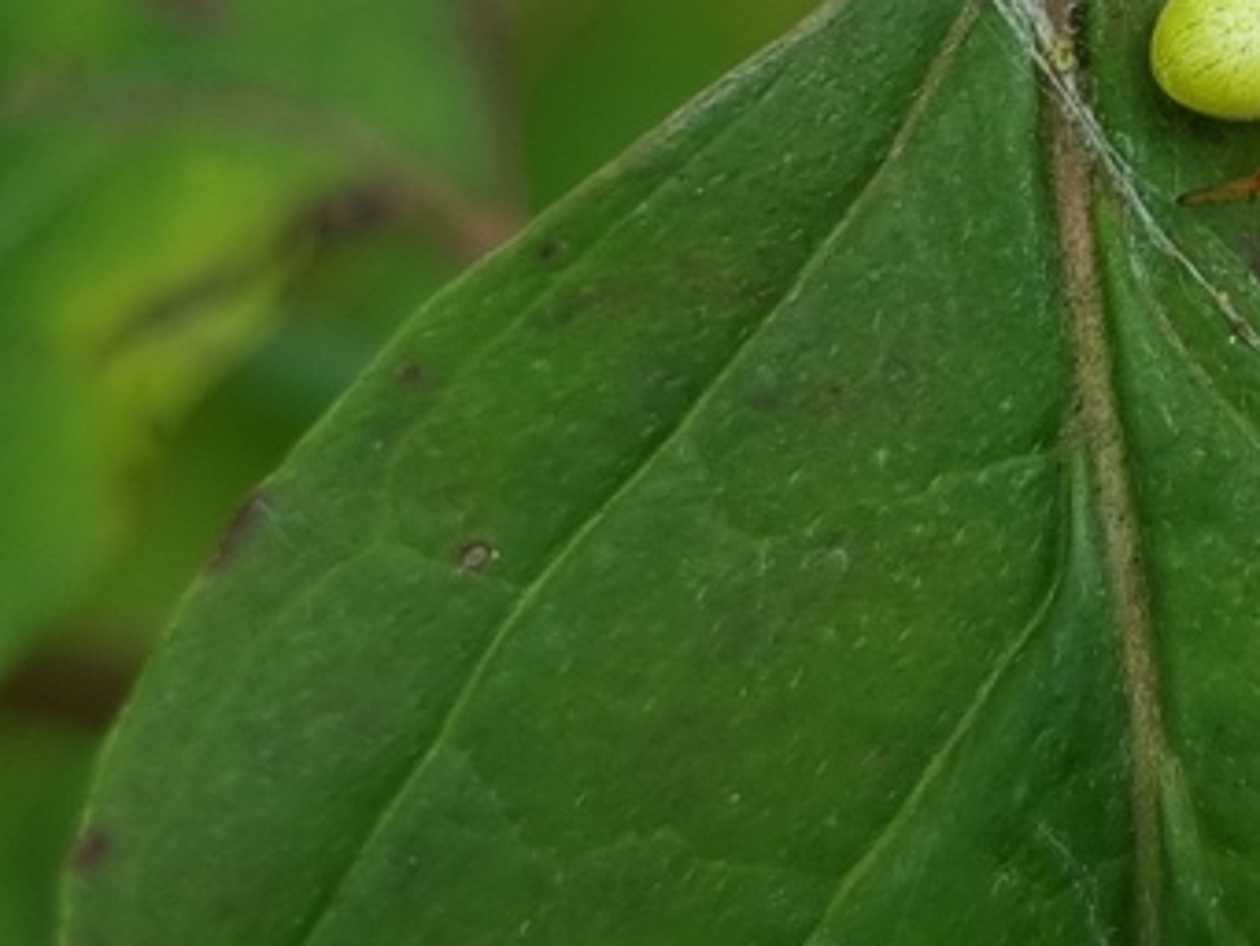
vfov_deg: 21.1
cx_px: 1280
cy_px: -181
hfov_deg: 27.9
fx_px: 2367
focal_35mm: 65
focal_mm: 5.4
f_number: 1.8
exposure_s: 1/132
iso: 50
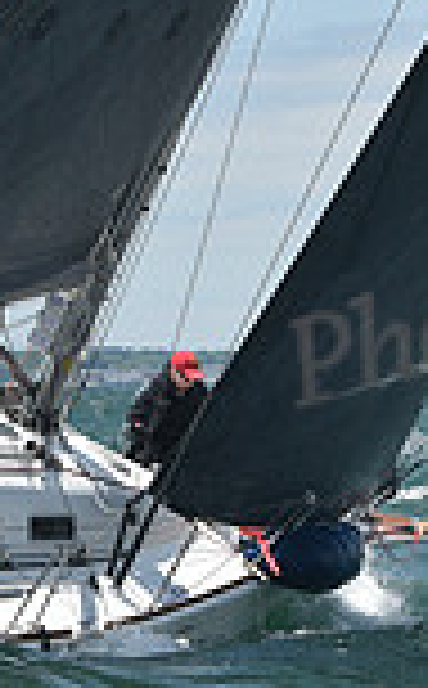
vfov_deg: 7.7
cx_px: 59
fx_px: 5082
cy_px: 119
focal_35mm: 271
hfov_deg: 4.8
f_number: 7.1
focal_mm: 70
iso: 250
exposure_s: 1/1250
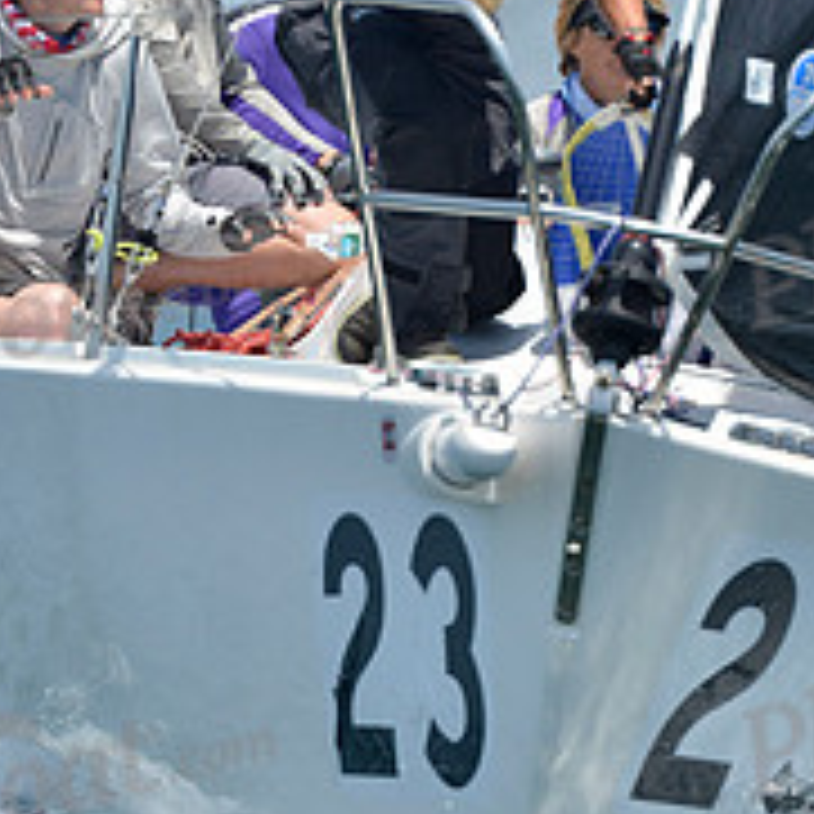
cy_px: 510
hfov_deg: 1.1
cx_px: 513
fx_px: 43525
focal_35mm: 1636
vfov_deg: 1.1
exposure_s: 1/2500
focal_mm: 600
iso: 200
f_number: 4
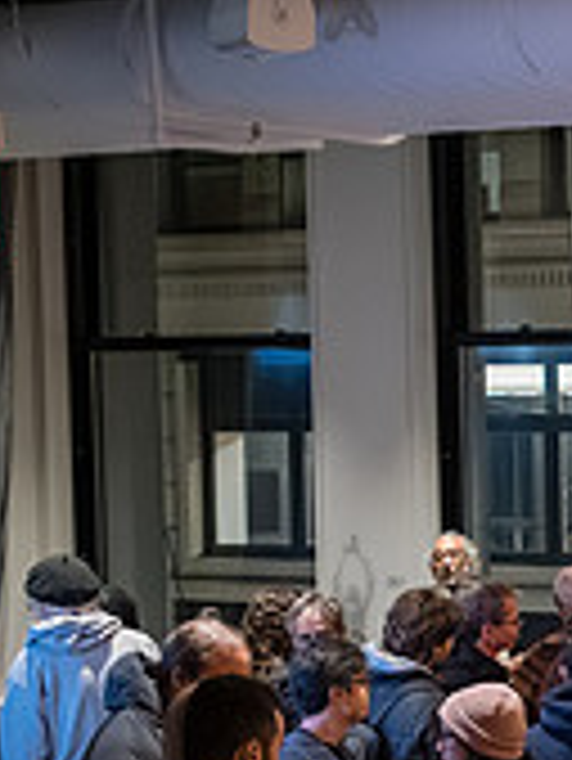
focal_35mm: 116
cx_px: 1216
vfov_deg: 16.8
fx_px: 2553
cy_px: 612
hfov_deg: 11.3
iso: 8000
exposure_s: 1/320
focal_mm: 35
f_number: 3.5
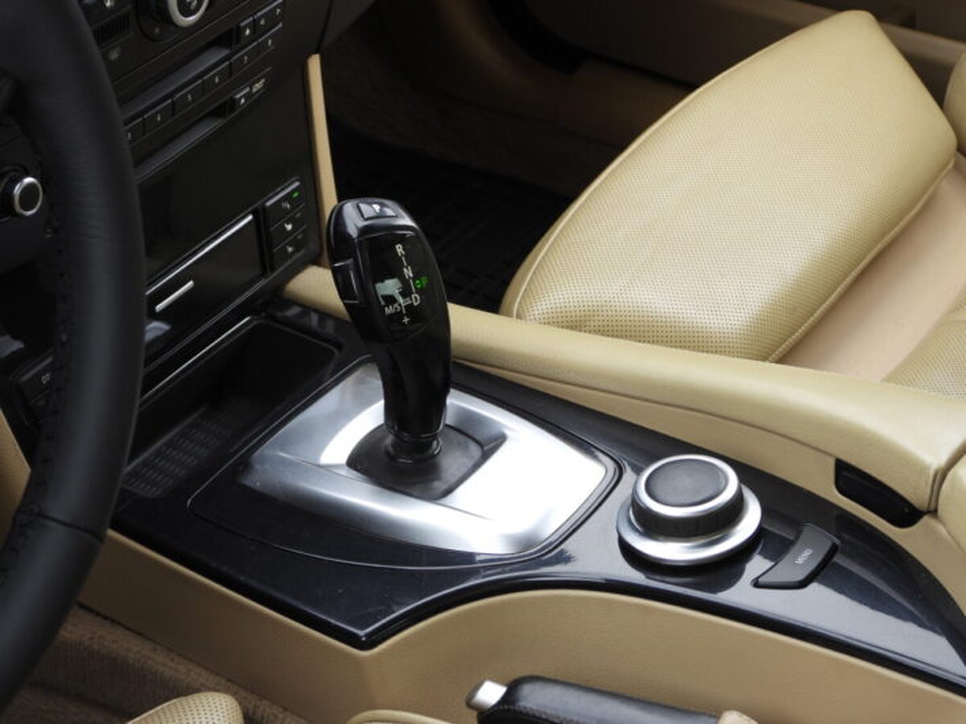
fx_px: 2232
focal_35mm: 80
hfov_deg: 24.4
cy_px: 362
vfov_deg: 18.4
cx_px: 483
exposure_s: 1/100
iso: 100
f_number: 3.5
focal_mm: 14.4
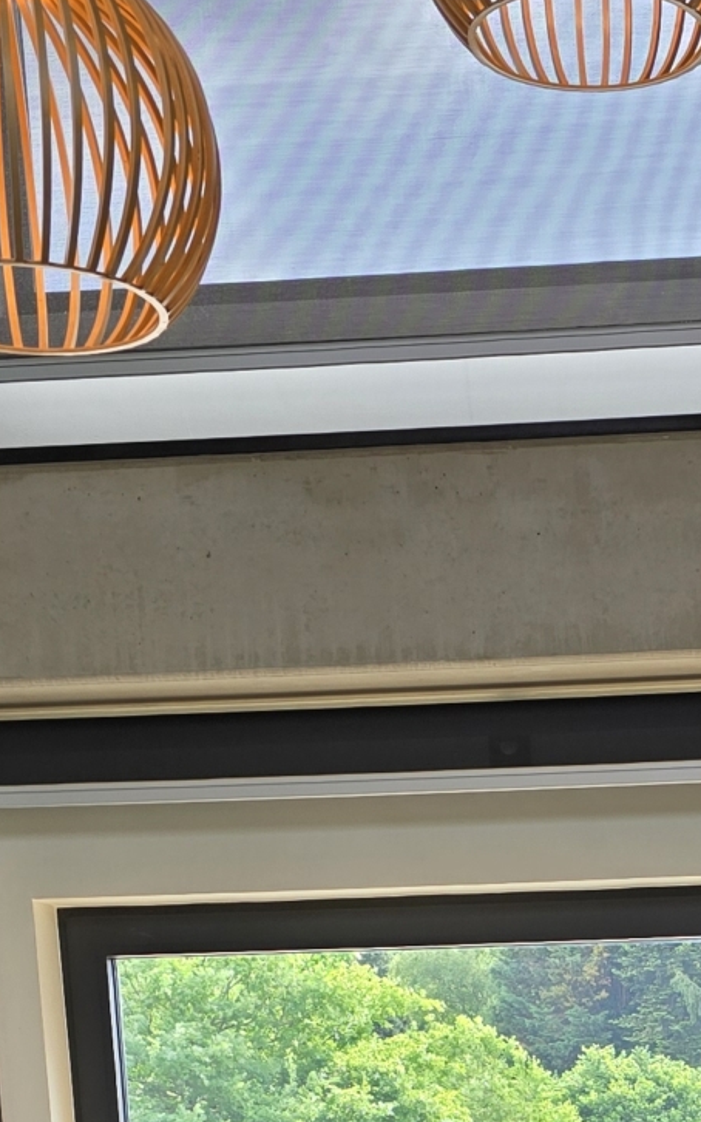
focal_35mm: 86
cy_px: 1623
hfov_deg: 14.7
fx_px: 2628
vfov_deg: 20.9
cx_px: 814
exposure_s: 1/100
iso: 20
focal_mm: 6.3
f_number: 1.7
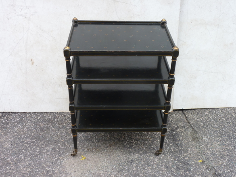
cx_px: 120
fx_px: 280
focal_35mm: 41
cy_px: 87
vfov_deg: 35.1
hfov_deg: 45.8
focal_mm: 6.5
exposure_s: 1/100
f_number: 3.6
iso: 80
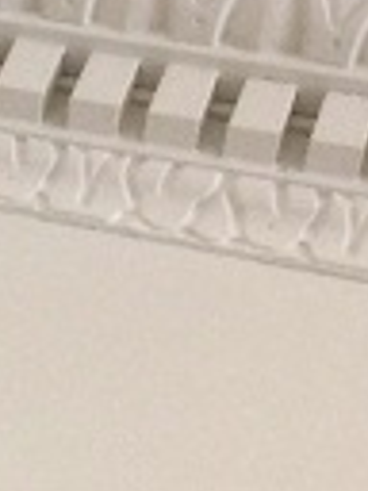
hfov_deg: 10.5
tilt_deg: +36.7
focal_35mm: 133
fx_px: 1885
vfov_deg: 14.2
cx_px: -291
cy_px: 633
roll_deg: -25.5
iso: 64
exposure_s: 1/33
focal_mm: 4.15
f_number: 2.2
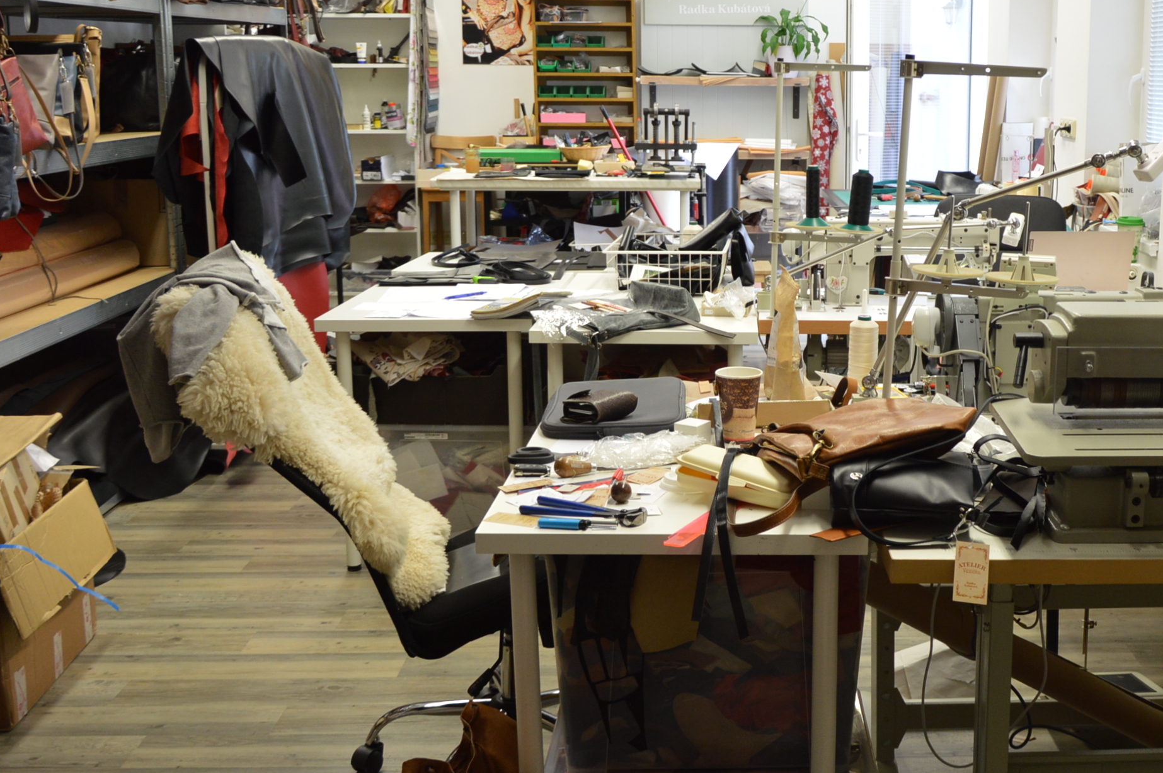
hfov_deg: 43.7
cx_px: 801
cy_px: 329
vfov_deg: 30.4
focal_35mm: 44
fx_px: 1420
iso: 400
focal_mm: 18
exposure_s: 1/60
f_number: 4
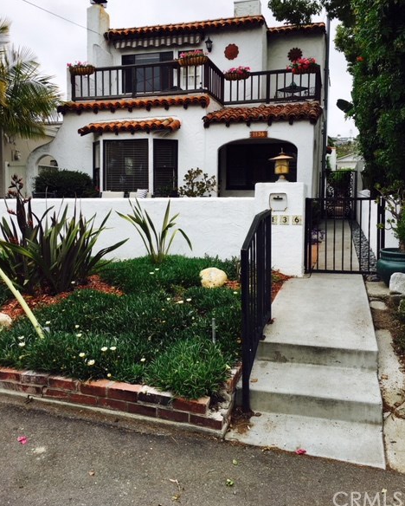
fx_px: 464
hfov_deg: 47.2
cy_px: 235
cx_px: 202
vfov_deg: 57.1
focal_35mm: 31
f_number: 2.2
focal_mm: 4.15
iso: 25
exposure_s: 1/1709
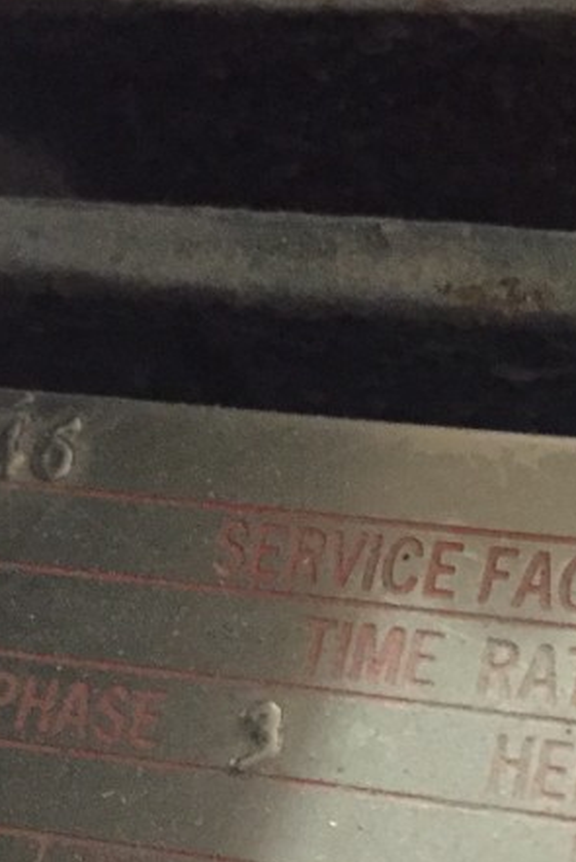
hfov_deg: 15.0
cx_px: 299
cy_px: 830
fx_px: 2182
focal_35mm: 91
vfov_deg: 21.7
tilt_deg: -65.3
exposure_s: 1/15
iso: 1000
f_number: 2.2
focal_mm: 4.15
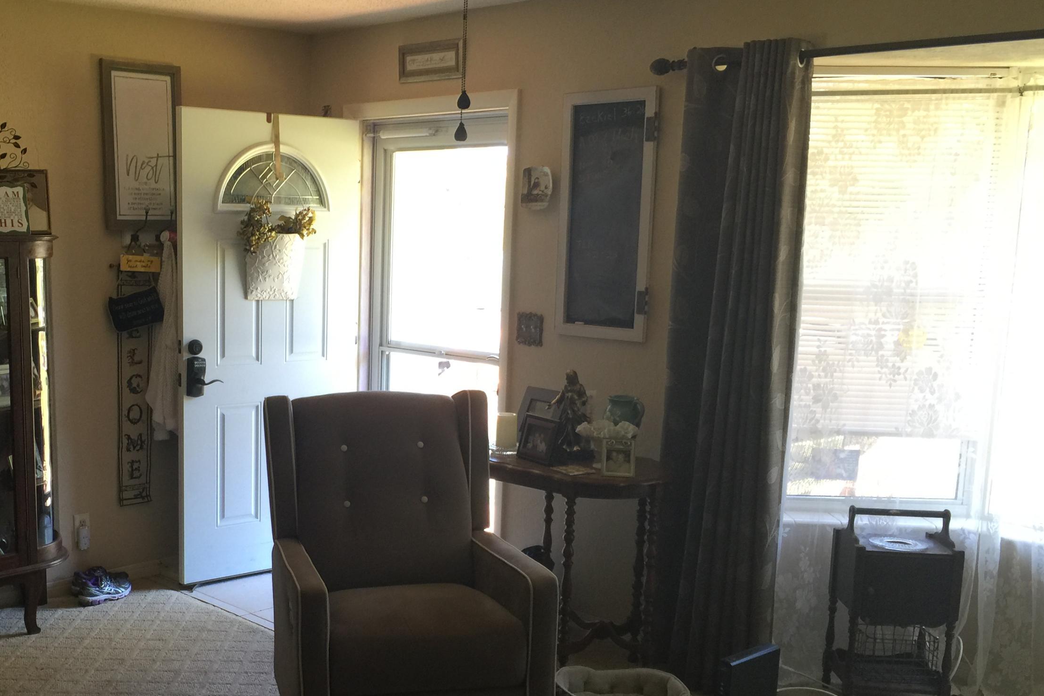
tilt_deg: -11.0
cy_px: 433
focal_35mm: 41
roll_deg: -0.2
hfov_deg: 46.6
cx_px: 338
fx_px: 1189
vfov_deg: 32.5
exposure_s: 1/30
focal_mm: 4.15
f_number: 2.2
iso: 40
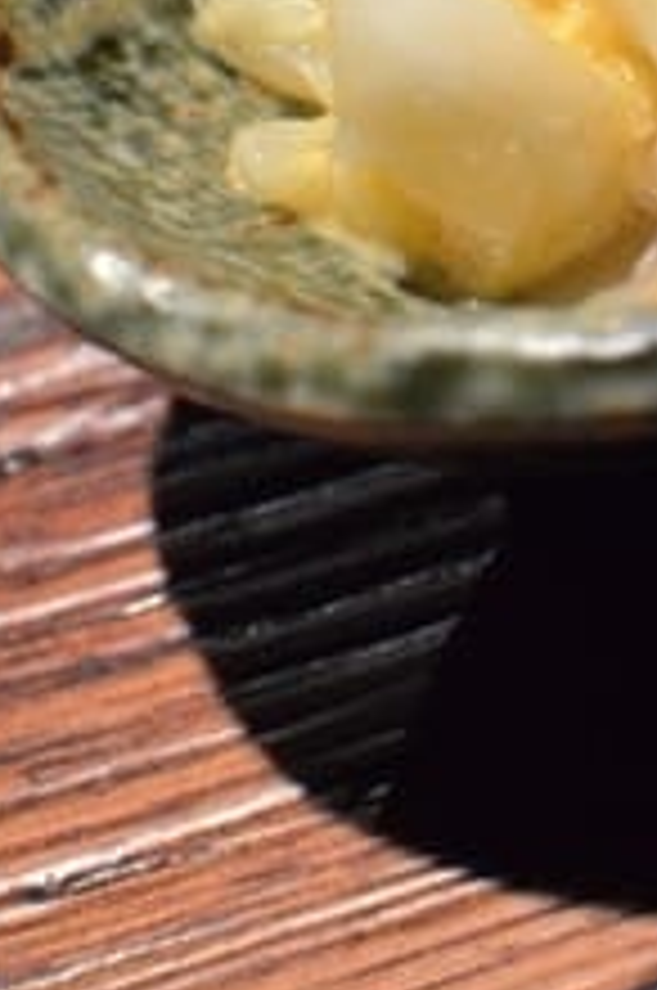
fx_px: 4186
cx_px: 745
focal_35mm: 152
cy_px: -27
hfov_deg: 8.9
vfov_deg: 13.3
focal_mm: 35
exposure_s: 1/125
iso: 2500
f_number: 4.5
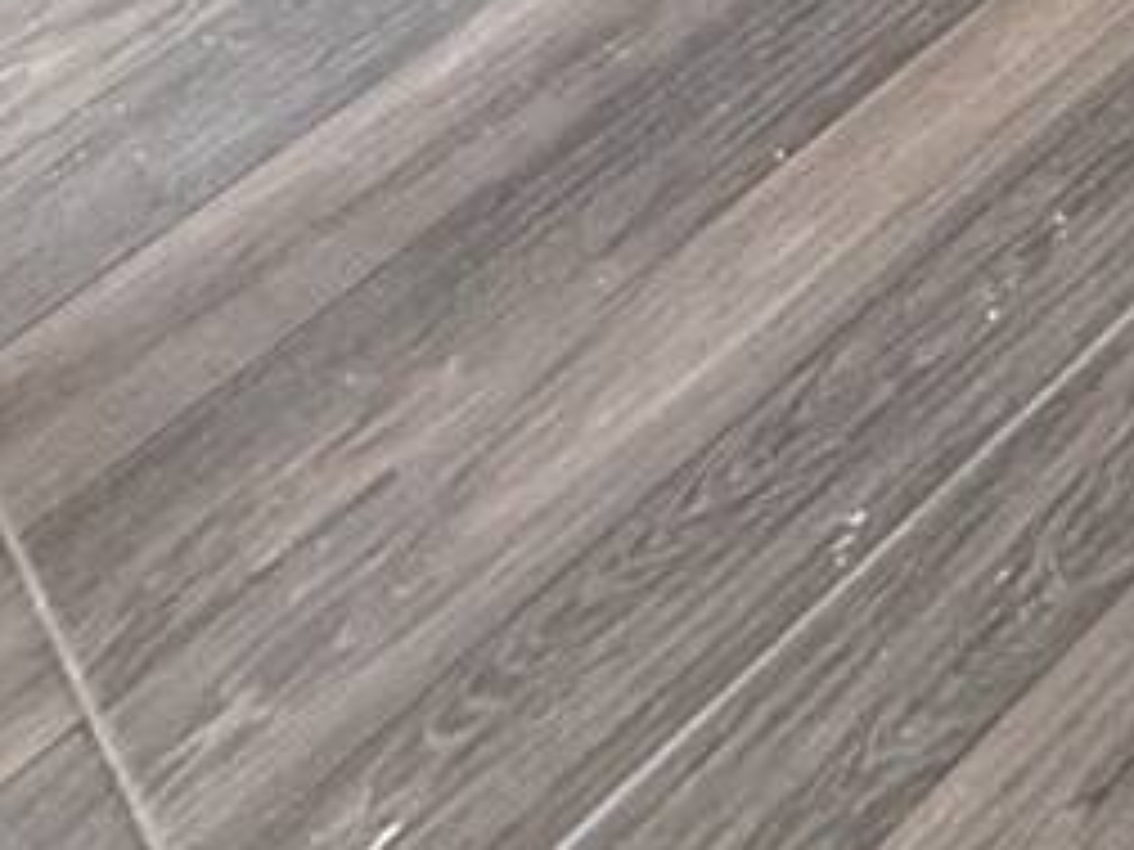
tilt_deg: -27.0
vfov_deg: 12.4
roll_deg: -4.0
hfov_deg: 20.1
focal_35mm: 80
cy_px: -1426
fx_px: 2621
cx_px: 1822
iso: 200
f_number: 2.2
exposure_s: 1/60
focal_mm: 2.22
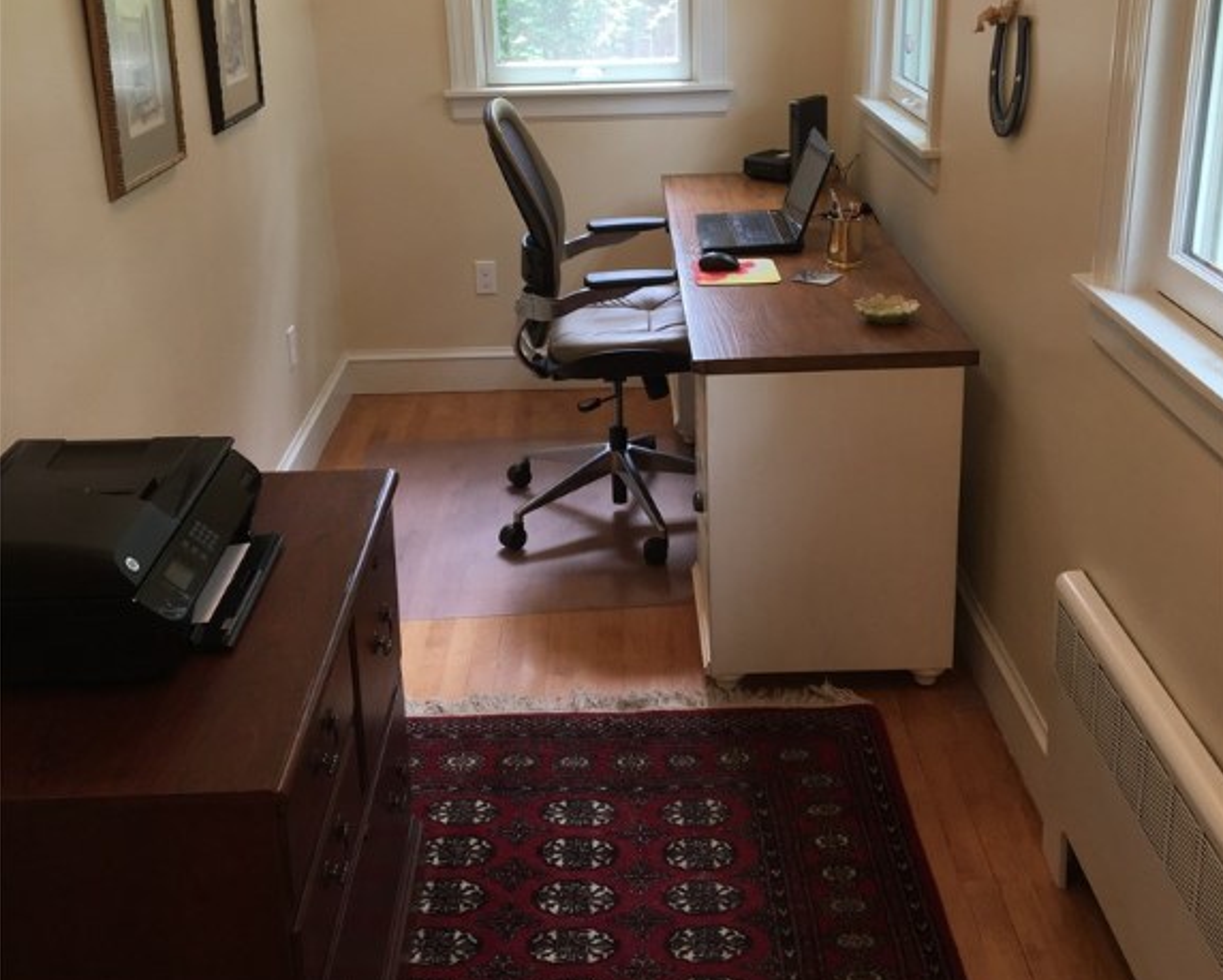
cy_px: 359
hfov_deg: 47.9
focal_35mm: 38
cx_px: 614
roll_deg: +1.2
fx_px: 1376
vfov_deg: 38.9
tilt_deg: -18.5
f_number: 2.2
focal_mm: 4.15
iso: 25
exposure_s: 1/38
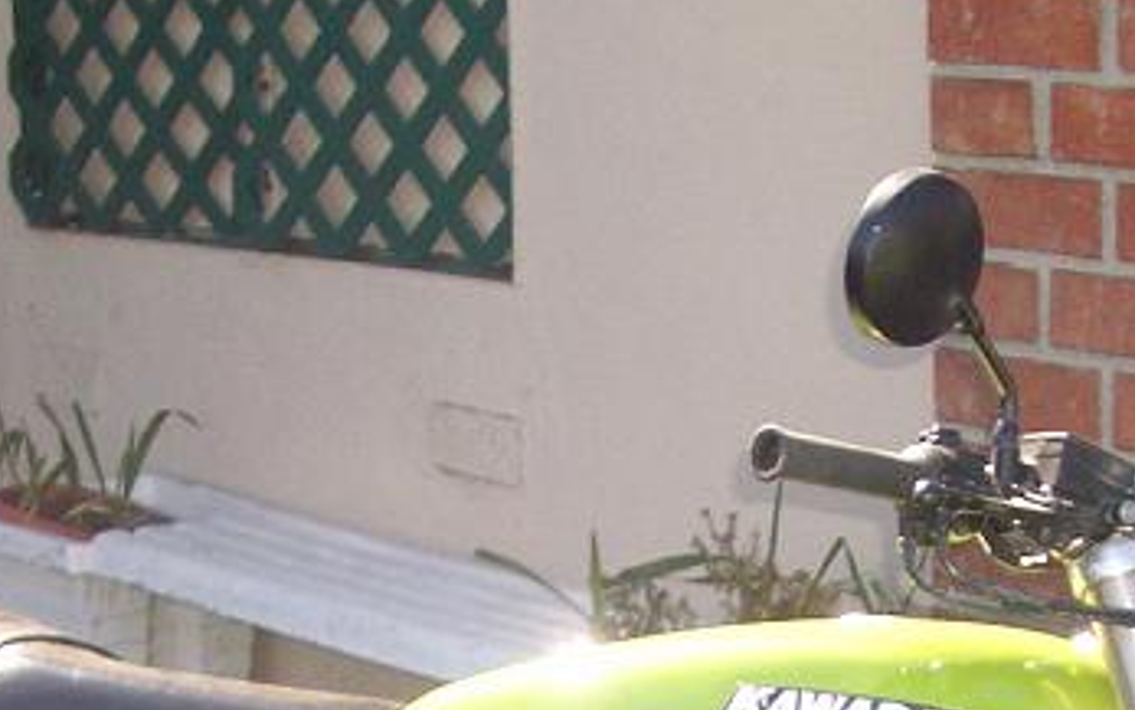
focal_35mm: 111
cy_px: 1181
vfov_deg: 11.2
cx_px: 496
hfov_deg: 18.8
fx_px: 3434
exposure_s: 1/400
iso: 100
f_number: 2.6
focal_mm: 5.8
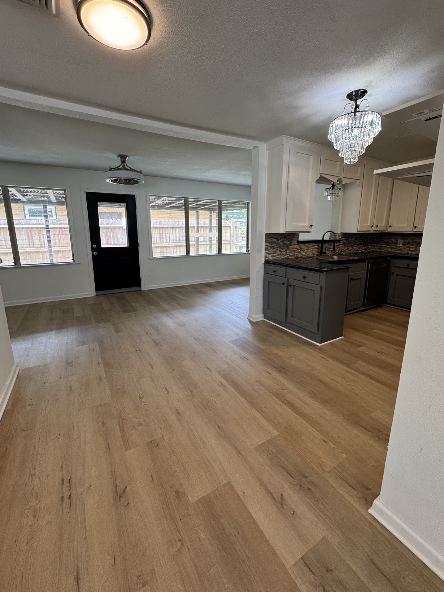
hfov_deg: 81.8
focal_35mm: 15
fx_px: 256
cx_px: 223
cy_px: 281
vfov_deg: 98.1
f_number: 2.2
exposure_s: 1/120
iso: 160
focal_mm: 2.22
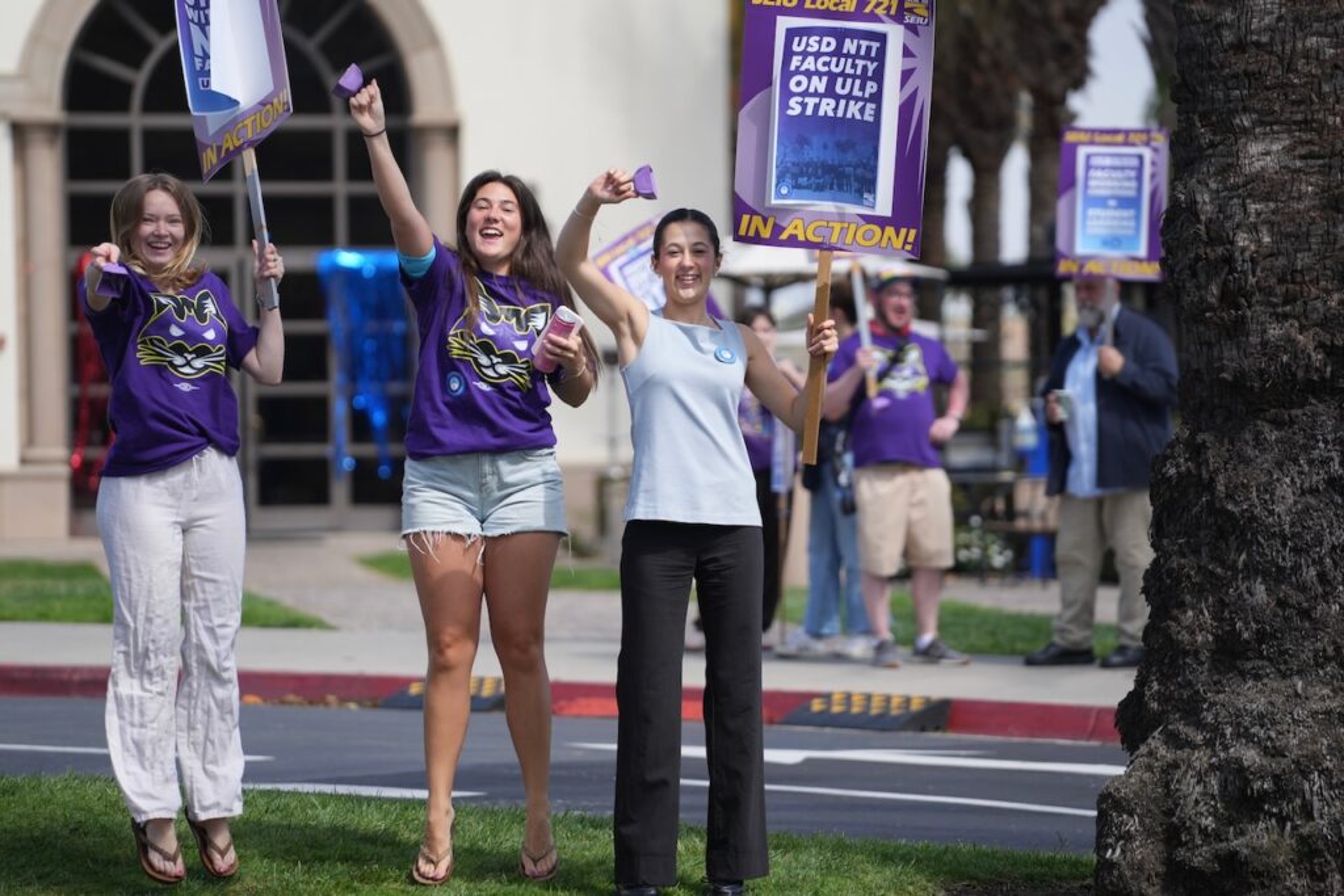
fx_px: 7467
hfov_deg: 10.3
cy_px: 448
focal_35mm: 200
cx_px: 672
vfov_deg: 6.9
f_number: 4
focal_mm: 200
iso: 100
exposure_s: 1/640
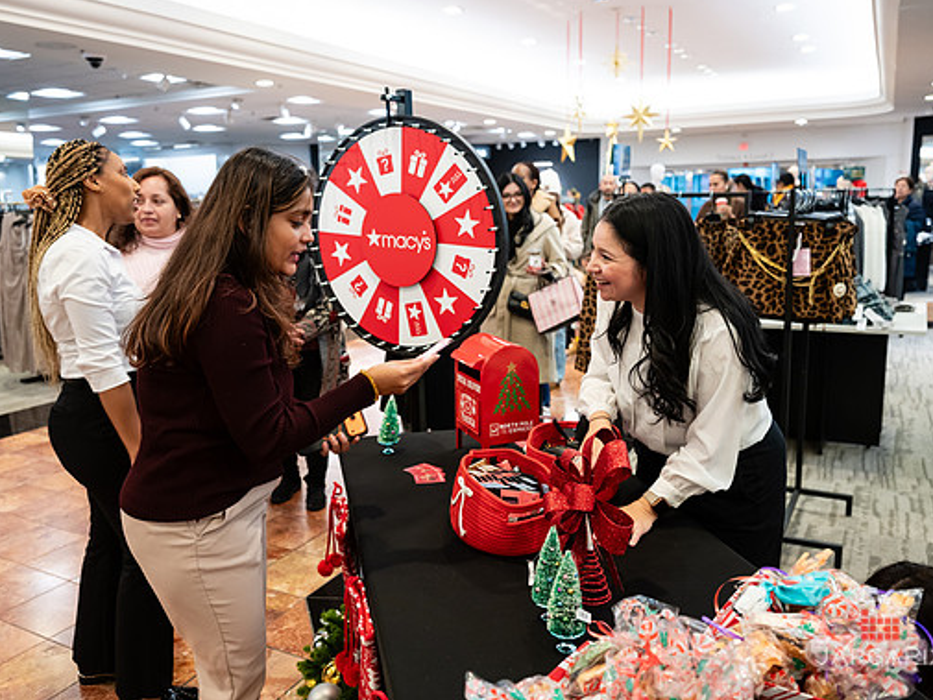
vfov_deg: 48.2
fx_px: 782
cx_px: 451
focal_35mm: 29
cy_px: 345
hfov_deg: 61.6
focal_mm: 25.5
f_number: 3.2
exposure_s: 1/125
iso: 1000
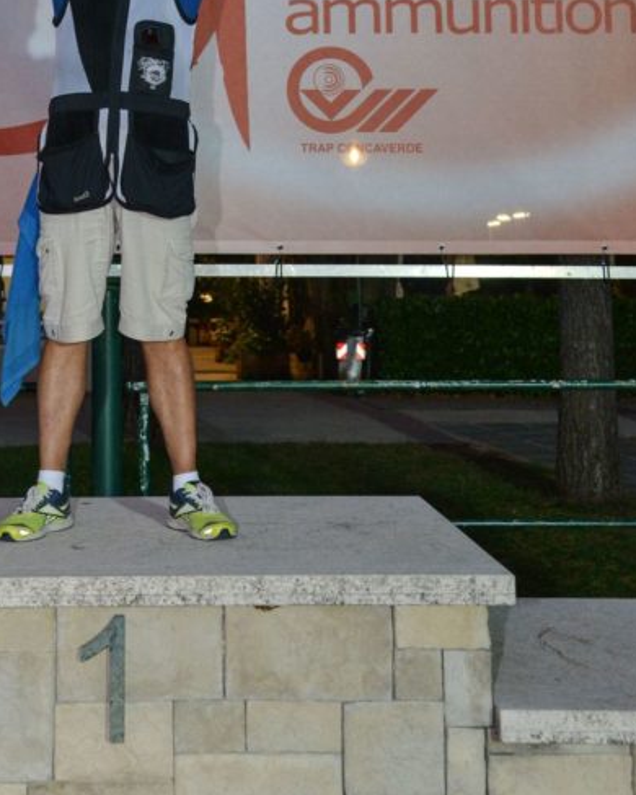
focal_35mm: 75
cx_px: 160
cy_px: 42
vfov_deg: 24.5
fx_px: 1764
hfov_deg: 20.3
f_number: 5
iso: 1000
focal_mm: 38
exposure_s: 1/125
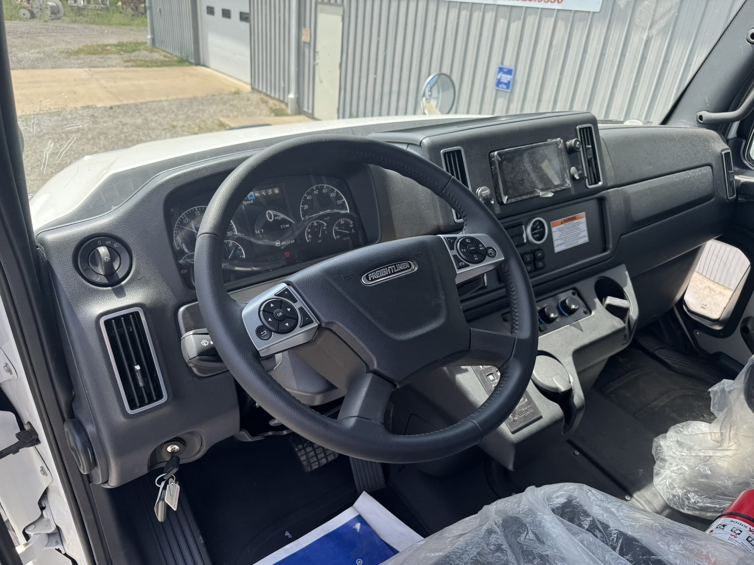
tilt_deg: -28.3
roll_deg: -5.6
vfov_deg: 56.8
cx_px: 377
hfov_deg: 71.6
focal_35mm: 24
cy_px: 282
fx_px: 523
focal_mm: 6.76
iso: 80
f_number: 1.78
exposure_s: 1/792
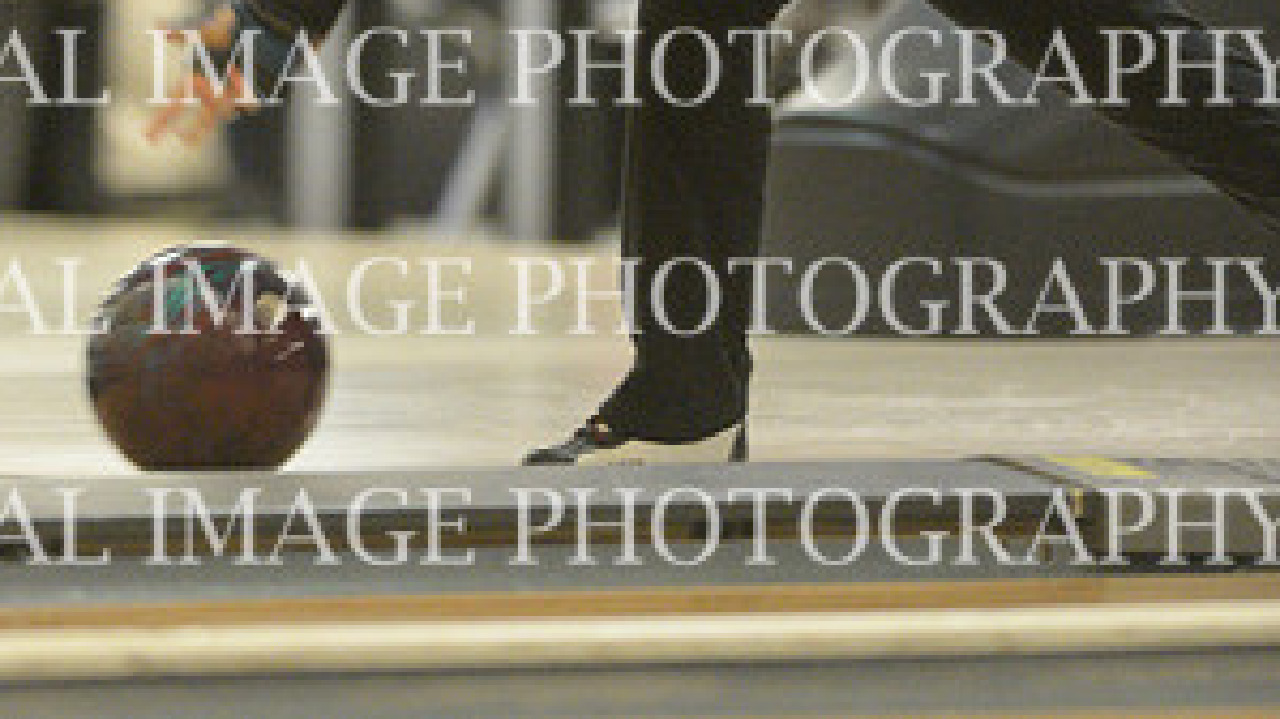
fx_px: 27518
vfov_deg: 1.5
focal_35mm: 811
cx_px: 479
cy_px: -509
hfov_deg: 2.7
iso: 10000
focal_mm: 400
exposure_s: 1/320
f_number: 2.8
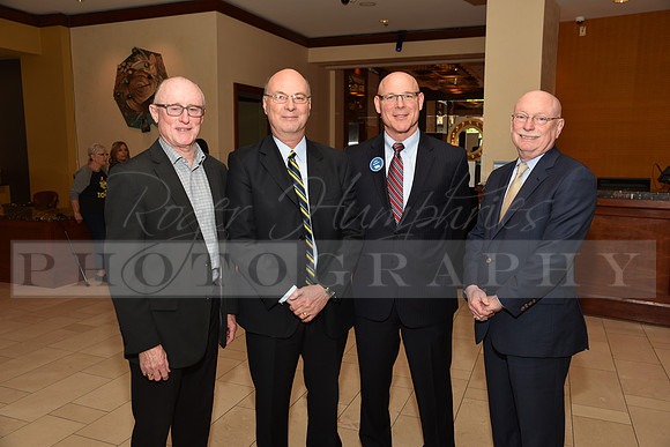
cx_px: 335
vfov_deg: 42.3
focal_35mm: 31
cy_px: 224
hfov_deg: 60.3
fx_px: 577
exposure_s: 1/60
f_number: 5
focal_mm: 31
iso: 200
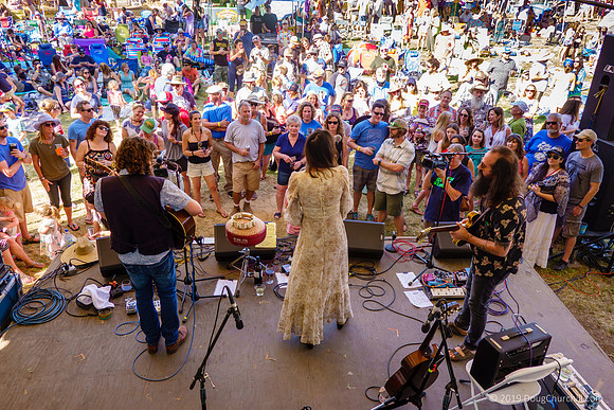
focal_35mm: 30
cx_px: 307
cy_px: 205
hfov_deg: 61.9
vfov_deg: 43.6
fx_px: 512
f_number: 4.5
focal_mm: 11.06
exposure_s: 1/80
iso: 125
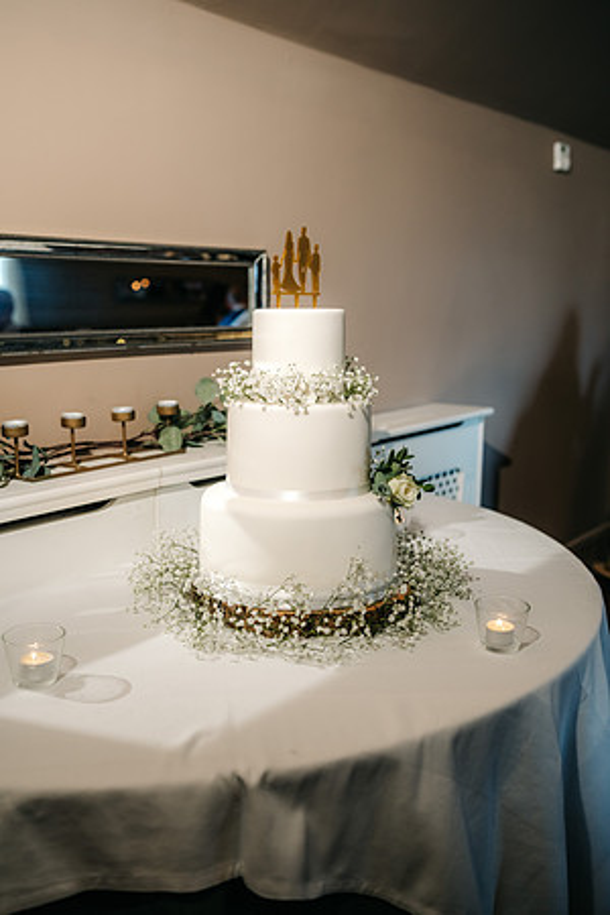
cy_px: 458
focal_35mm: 35
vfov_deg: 54.4
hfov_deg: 37.9
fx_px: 890
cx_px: 305
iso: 640
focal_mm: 35
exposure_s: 1/200
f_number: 2.5
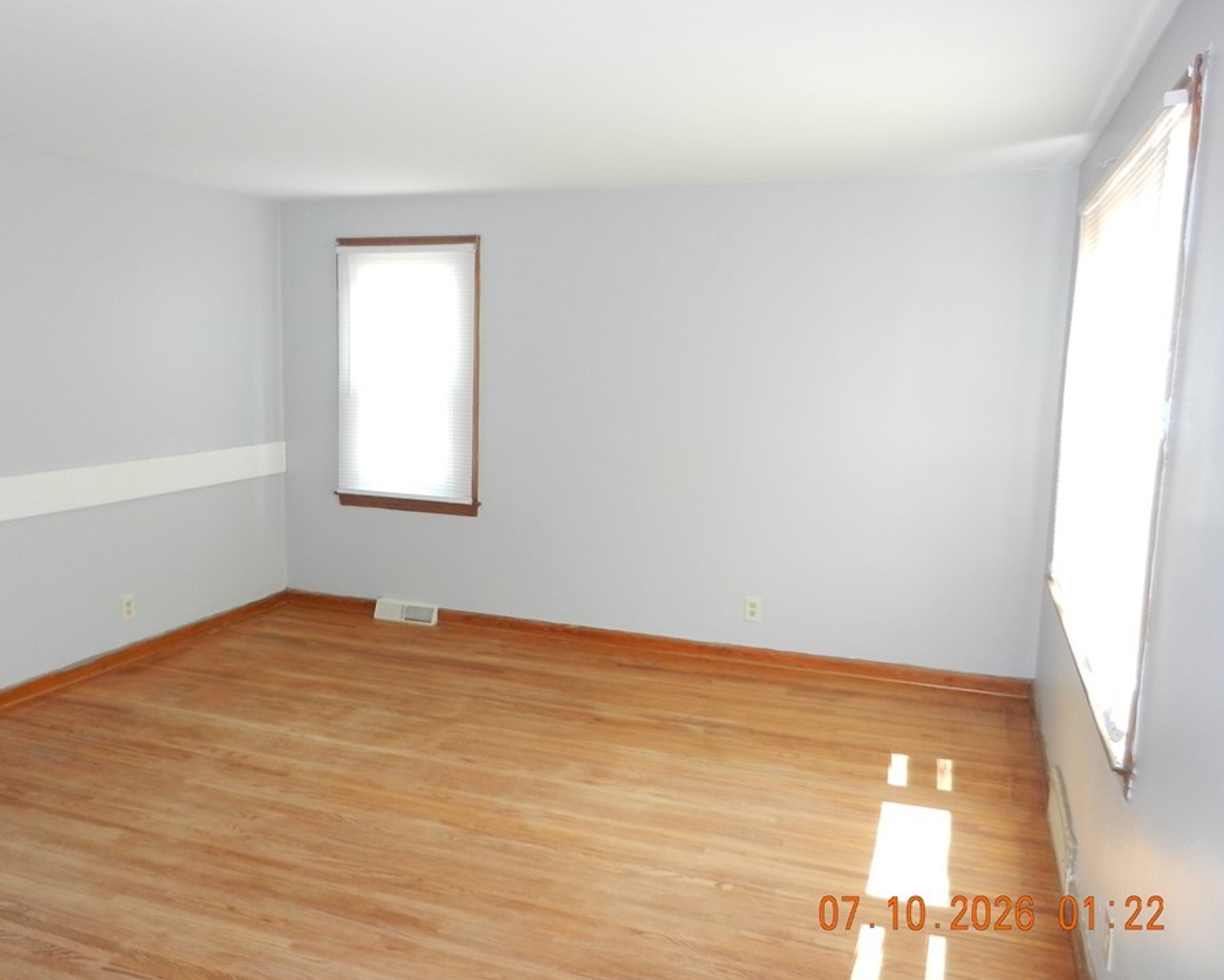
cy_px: 495
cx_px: 548
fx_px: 1015
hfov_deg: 62.0
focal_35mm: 28
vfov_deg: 51.5
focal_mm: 4.5
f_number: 3.5
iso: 360
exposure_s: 1/30
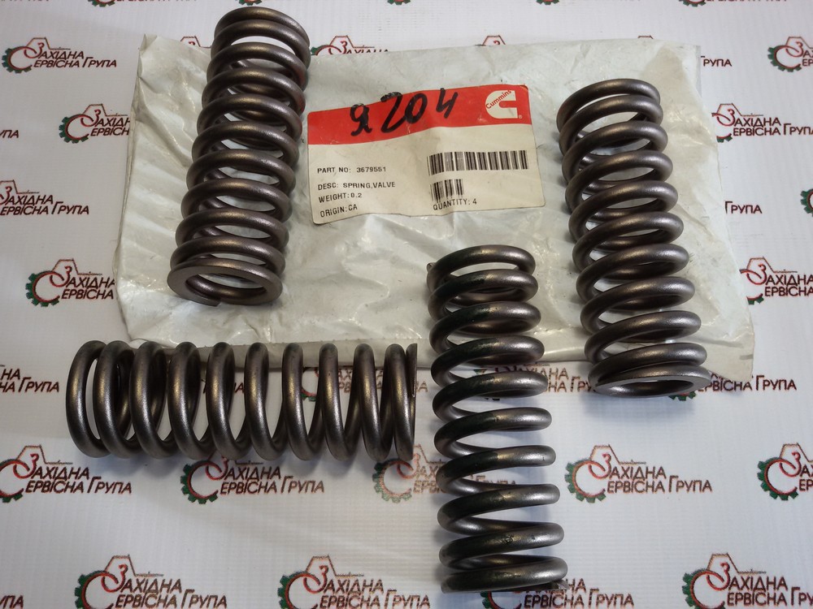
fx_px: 728
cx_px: 406
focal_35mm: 31
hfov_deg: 58.4
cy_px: 304
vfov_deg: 45.4
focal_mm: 2.93
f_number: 2.4
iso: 50
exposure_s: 1/100
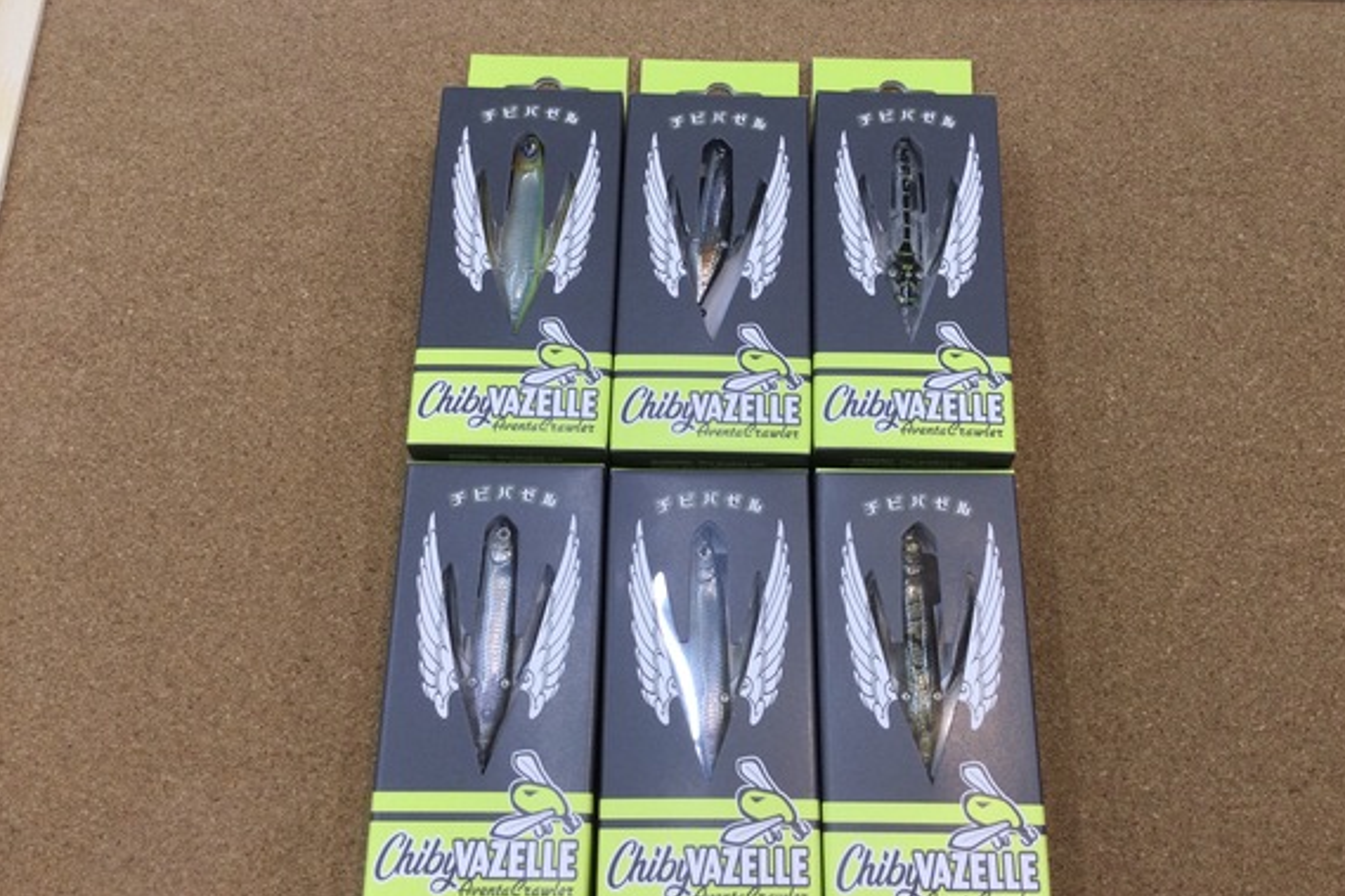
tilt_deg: -70.1
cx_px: 704
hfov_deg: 55.8
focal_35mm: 34
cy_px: 449
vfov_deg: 38.9
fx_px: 1270
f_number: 2.4
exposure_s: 1/40
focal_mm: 3.3
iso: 25
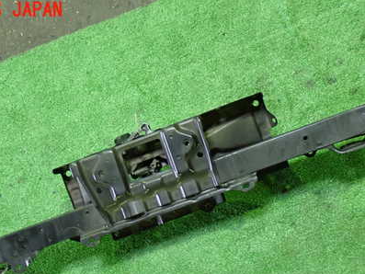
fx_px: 654
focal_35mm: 62
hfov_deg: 31.2
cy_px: 206
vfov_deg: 23.4
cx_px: 171
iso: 800
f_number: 2.8
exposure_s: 1/30
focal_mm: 7.31
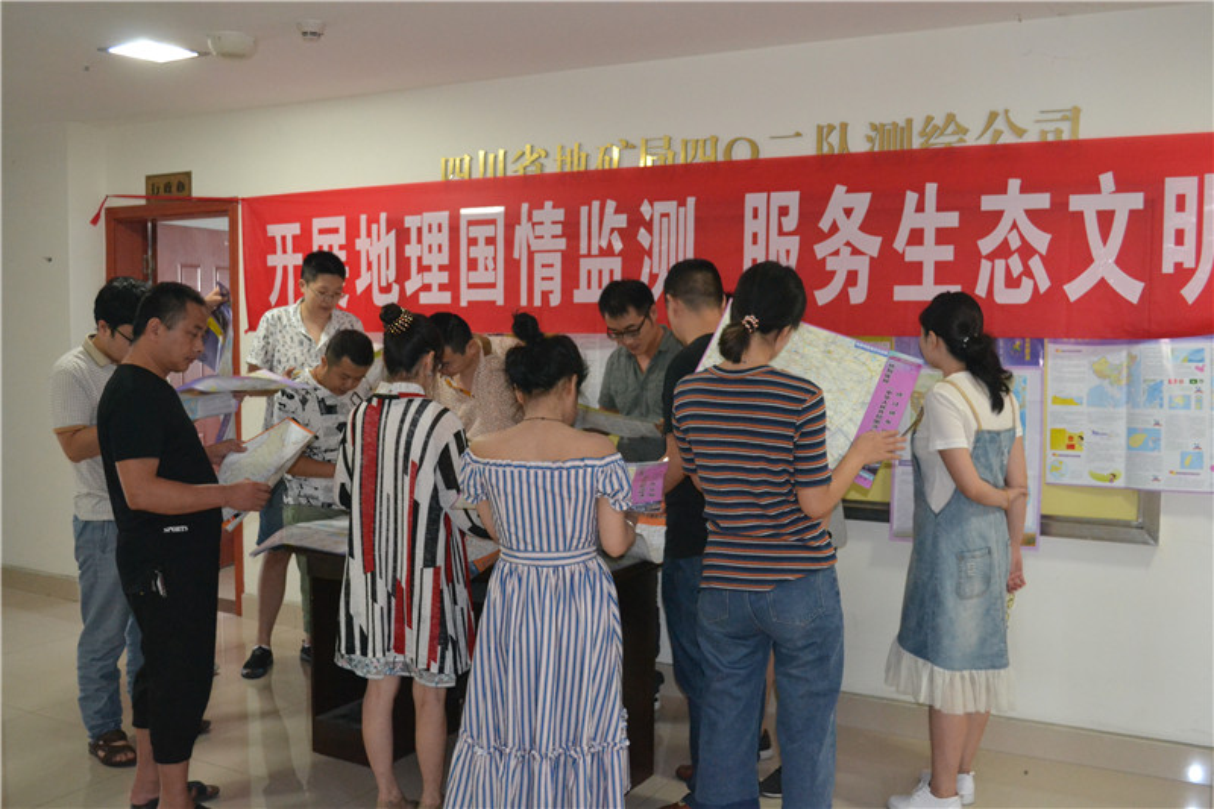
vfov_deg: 40.0
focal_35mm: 33
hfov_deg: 57.2
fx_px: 1113
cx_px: 607
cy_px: 404
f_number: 4
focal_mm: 22
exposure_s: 1/60
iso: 2500
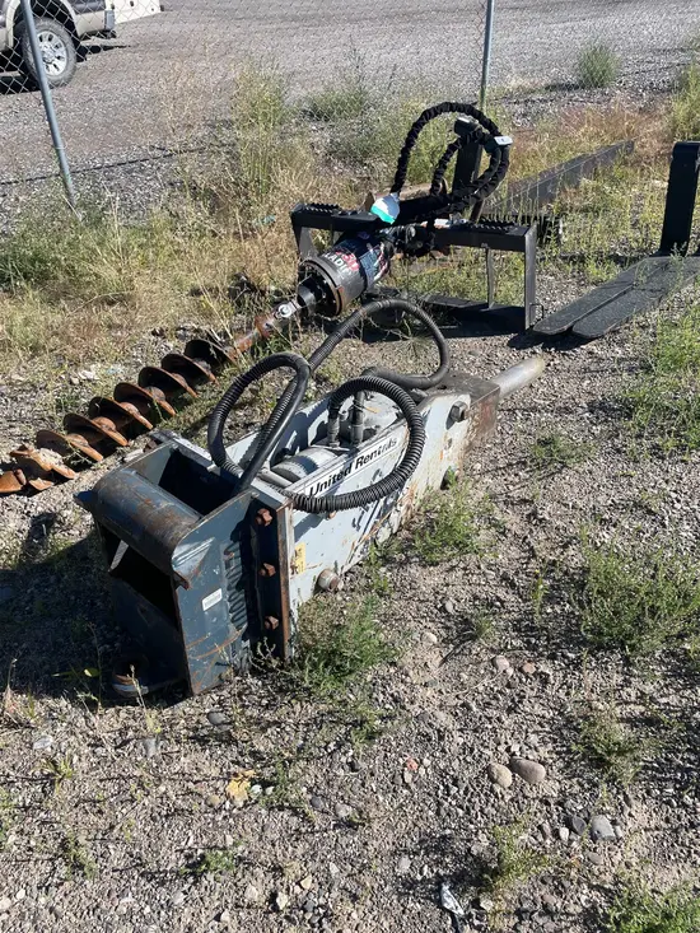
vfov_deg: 67.3
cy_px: 466
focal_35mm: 26
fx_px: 701
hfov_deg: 53.1
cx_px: 350
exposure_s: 1/3861
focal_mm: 4.2
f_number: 1.6
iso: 50
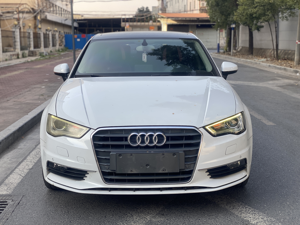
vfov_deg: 28.0
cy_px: 112
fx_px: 451
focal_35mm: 52
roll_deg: +0.8
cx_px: 150
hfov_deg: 36.8
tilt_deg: -9.7
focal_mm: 6
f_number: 2
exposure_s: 1/292
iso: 20
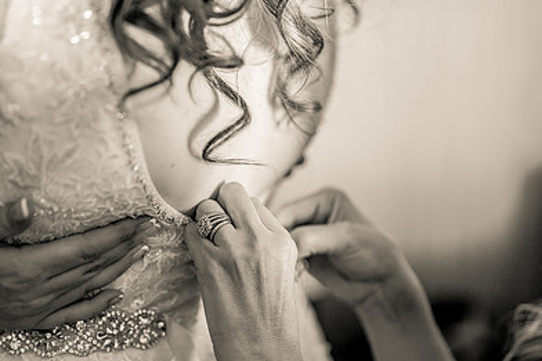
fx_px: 1114
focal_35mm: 74
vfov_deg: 18.4
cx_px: 202
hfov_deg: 27.3
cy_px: 212
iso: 1000
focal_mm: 50
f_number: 1.2
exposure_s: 1/250
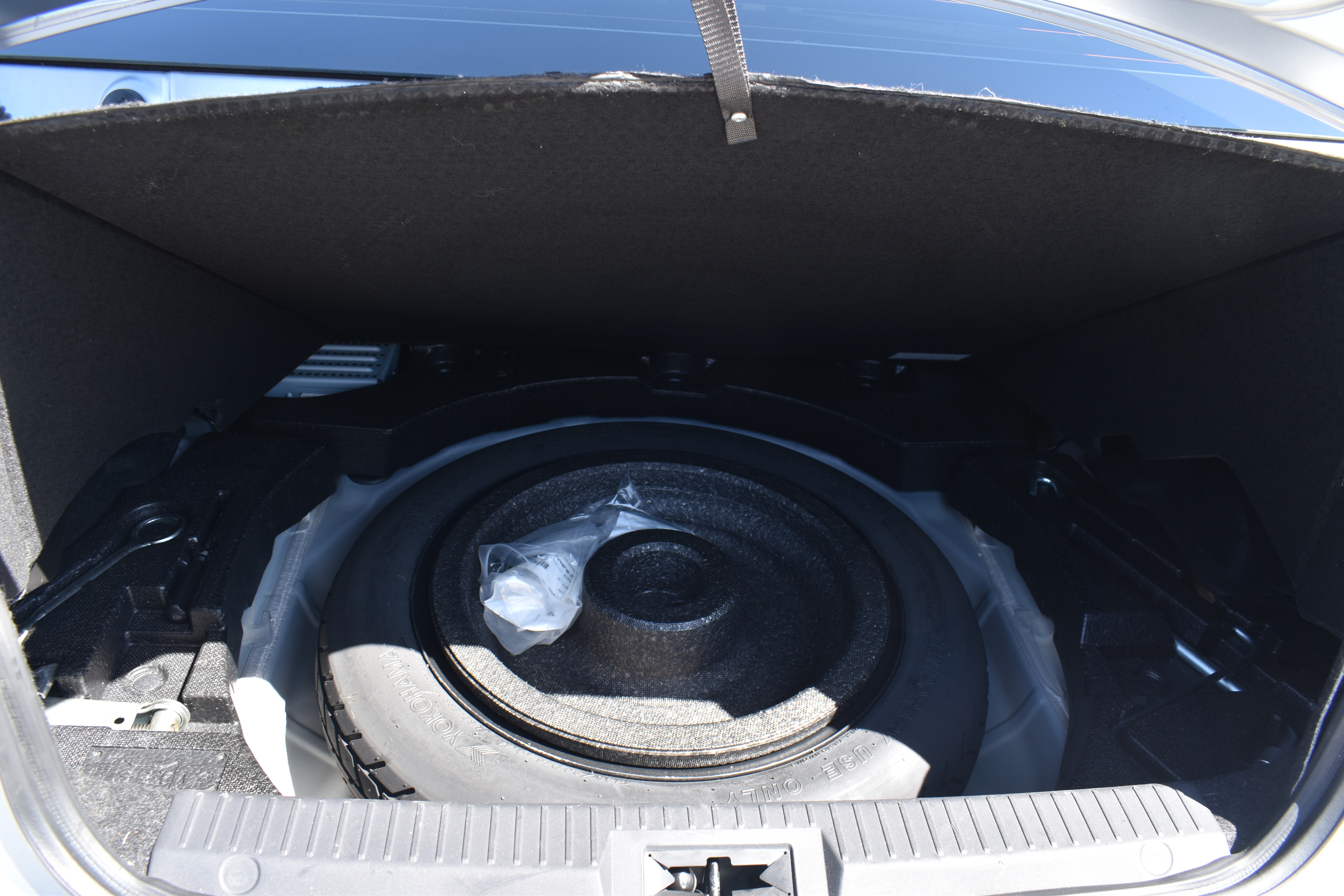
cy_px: 448
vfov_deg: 47.9
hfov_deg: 67.4
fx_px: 1008
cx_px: 672
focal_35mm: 27
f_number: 6.3
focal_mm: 18
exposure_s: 1/60
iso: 125
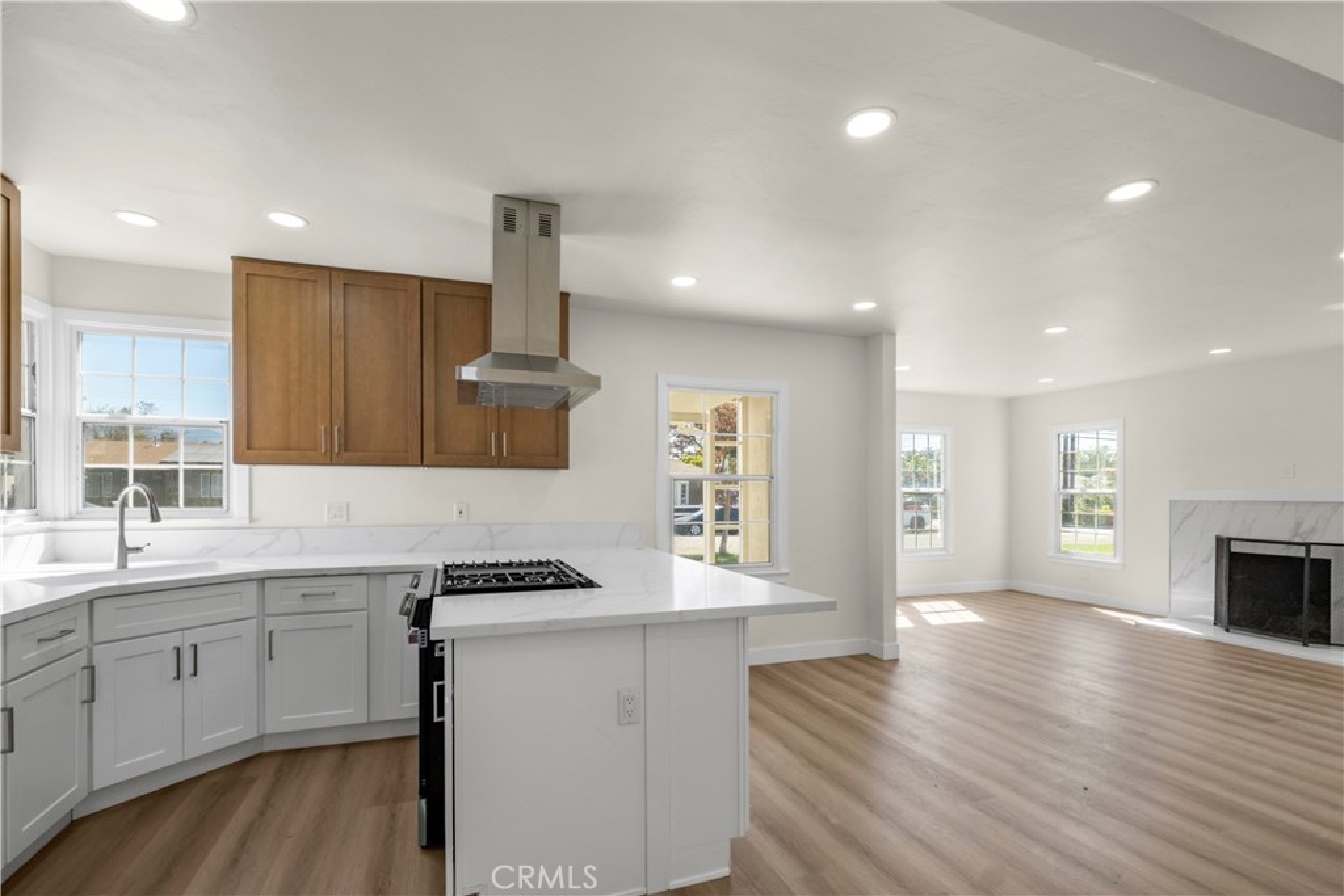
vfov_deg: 77.3
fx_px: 560
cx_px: 672
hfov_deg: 100.4
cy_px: 448
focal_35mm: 15
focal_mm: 10
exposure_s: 1/45
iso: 400
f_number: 8
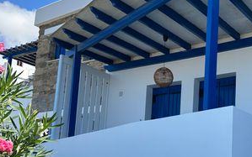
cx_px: 190
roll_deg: -2.9
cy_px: 135
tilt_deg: +8.9
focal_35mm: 51
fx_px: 350
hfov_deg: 38.5
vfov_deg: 24.8
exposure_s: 1/1779
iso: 80
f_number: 1.78
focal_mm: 6.86
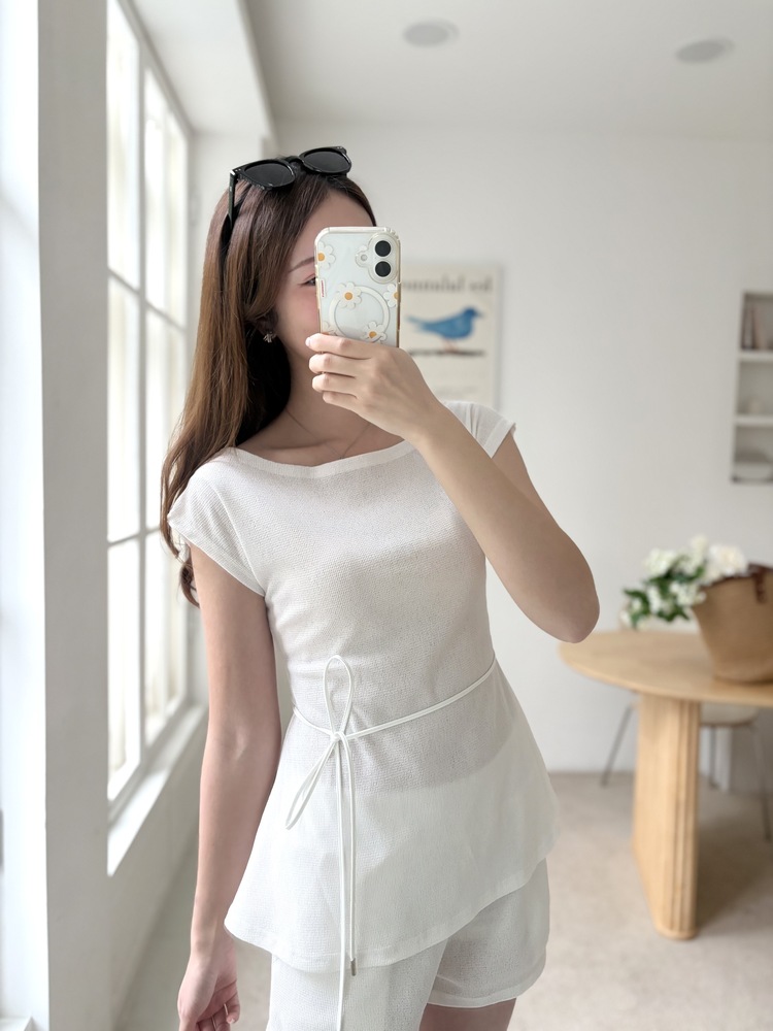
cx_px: 386
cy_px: 516
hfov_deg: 53.1
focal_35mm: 26
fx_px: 774
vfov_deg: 67.3
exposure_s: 1/60
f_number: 1.6
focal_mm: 5.96
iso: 250
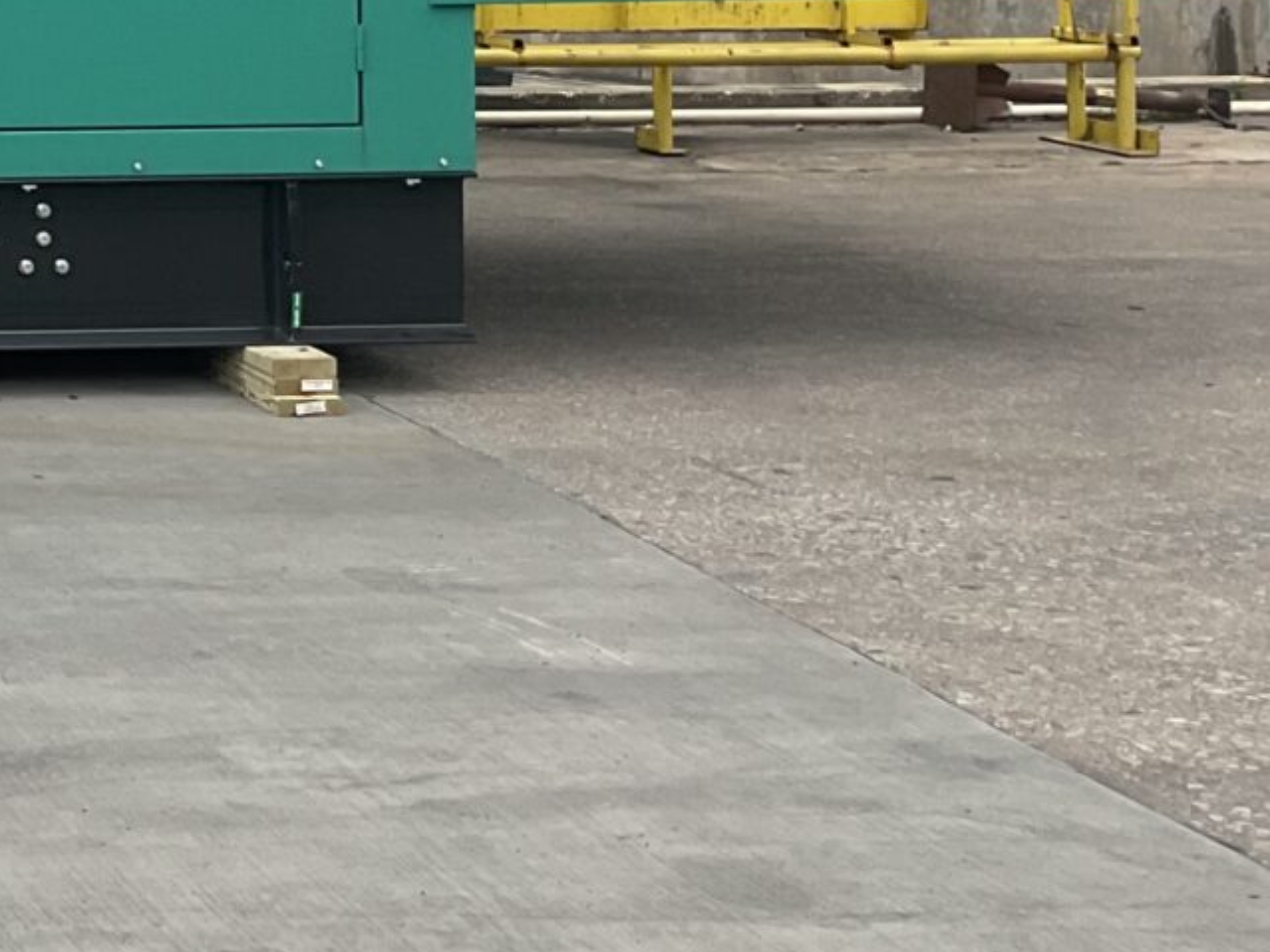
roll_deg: -0.1
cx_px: -733
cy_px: -213
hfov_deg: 18.3
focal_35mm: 93
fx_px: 3411
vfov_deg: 15.3
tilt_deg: +0.5
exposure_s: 1/1035
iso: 16
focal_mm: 3
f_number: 1.8
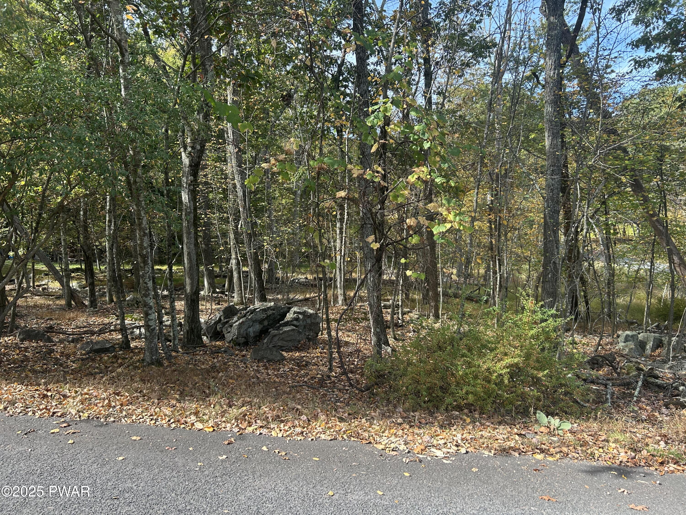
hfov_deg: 67.3
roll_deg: +0.3
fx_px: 515
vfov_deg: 53.1
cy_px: 258
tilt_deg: -1.7
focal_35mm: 26
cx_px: 343
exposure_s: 1/528
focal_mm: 5.7
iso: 50
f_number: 1.5
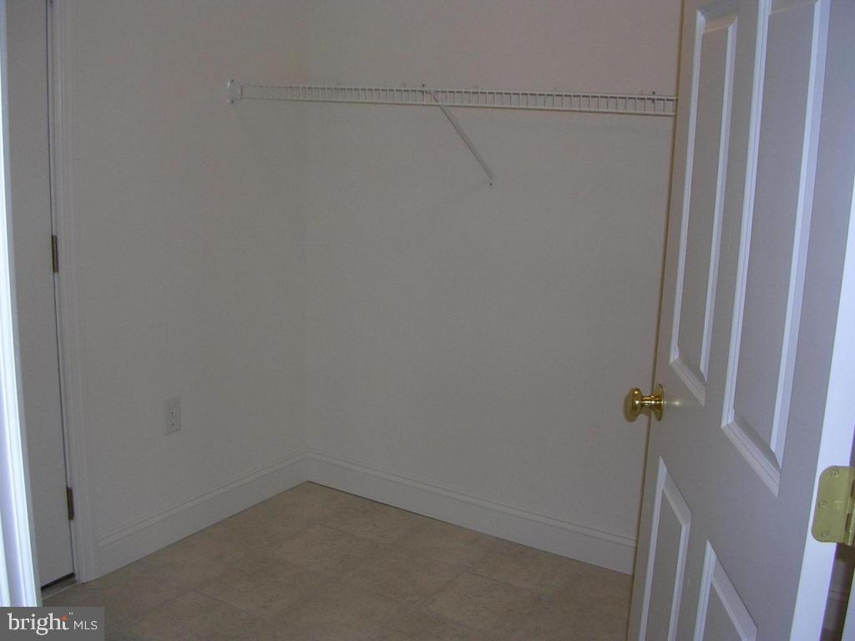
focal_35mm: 38
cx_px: 428
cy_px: 320
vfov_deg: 37.7
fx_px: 939
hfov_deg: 49.0
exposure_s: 1/60.1
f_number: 2.8
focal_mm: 5.8
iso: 50
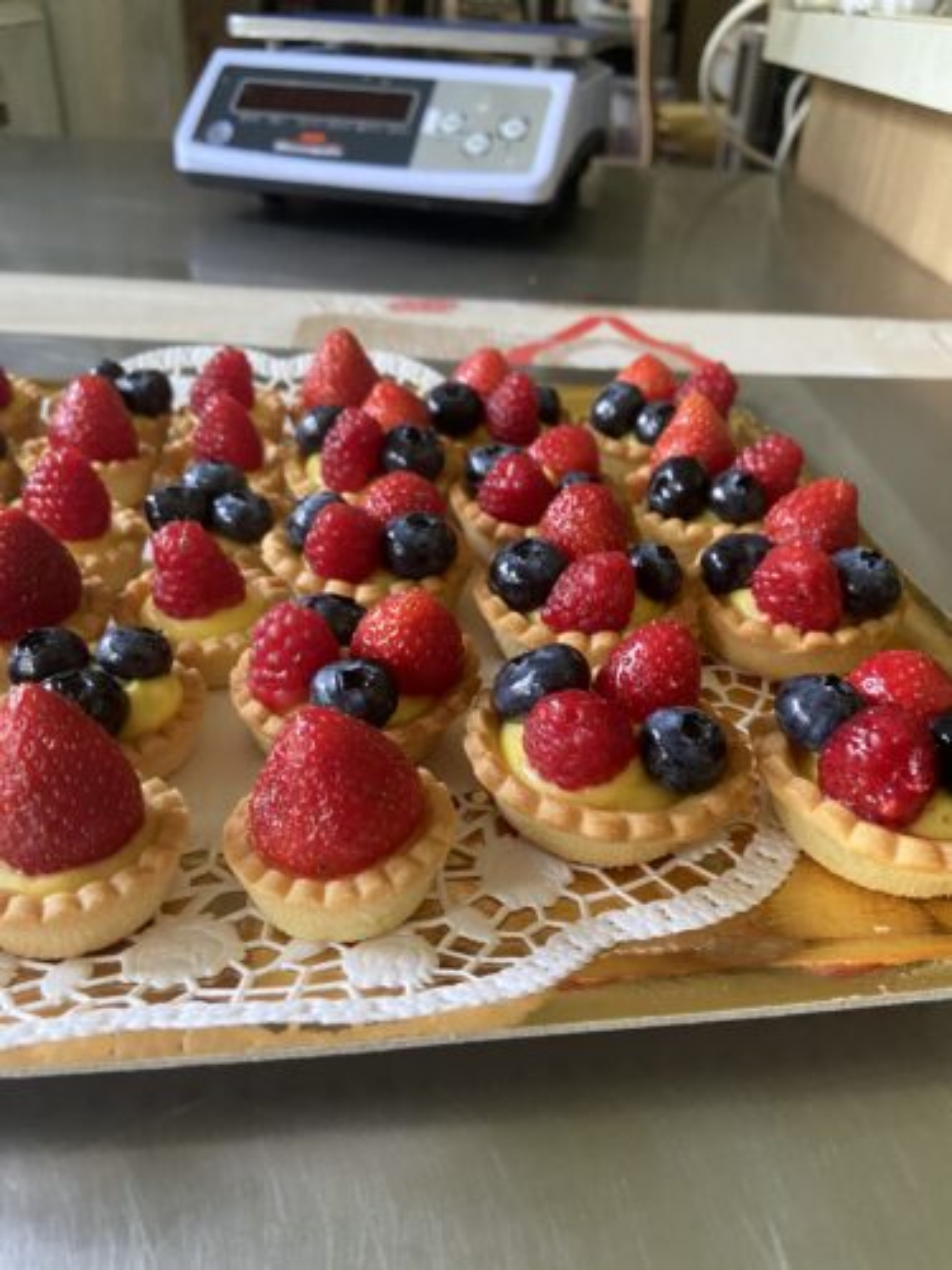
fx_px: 953
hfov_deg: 53.1
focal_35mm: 26
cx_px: 476
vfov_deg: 67.3
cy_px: 635
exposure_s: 1/60
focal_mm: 4.25
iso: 250
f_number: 1.8
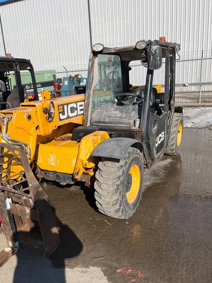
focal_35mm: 31
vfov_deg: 58.3
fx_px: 253
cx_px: 95
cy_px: 154
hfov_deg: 45.4
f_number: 1.6
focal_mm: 5.1
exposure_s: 1/4651
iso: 50
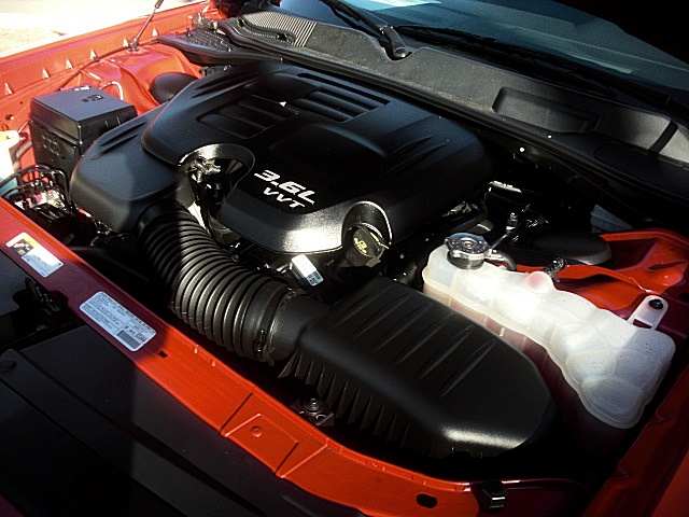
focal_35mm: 36
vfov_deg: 39.7
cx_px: 344
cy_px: 258
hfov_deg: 51.4
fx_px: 717
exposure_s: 1/160
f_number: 2.8
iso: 50
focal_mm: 6.3
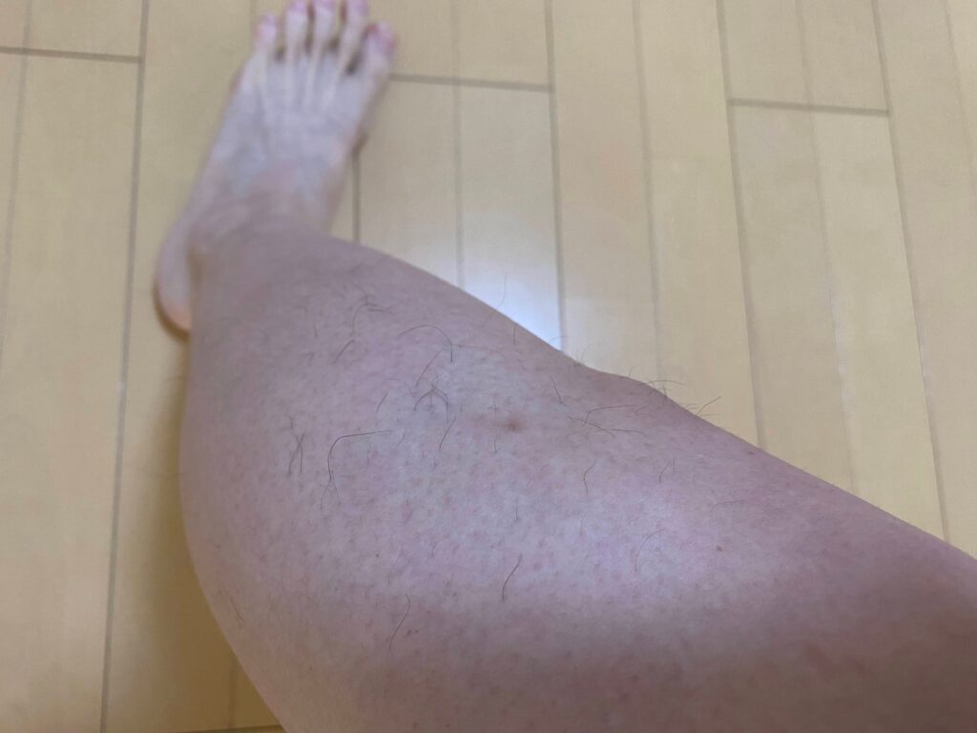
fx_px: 734
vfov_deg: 53.1
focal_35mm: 26
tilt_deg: -75.4
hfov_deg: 67.3
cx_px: 488
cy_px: 366
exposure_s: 1/50
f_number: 1.8
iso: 200
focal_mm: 4.25
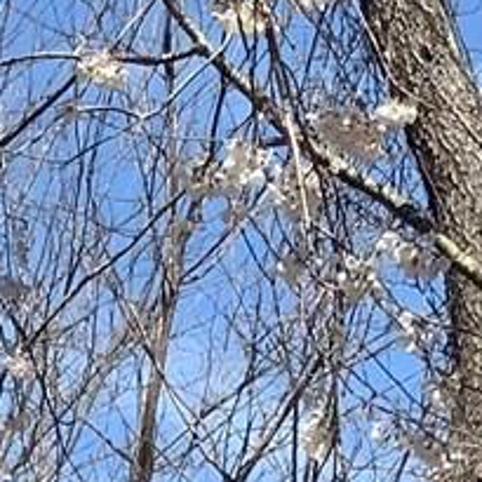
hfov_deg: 6.7
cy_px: 1030
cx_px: -303
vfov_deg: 6.6
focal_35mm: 256
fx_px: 4033
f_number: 1.8
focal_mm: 3
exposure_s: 1/1121
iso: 16
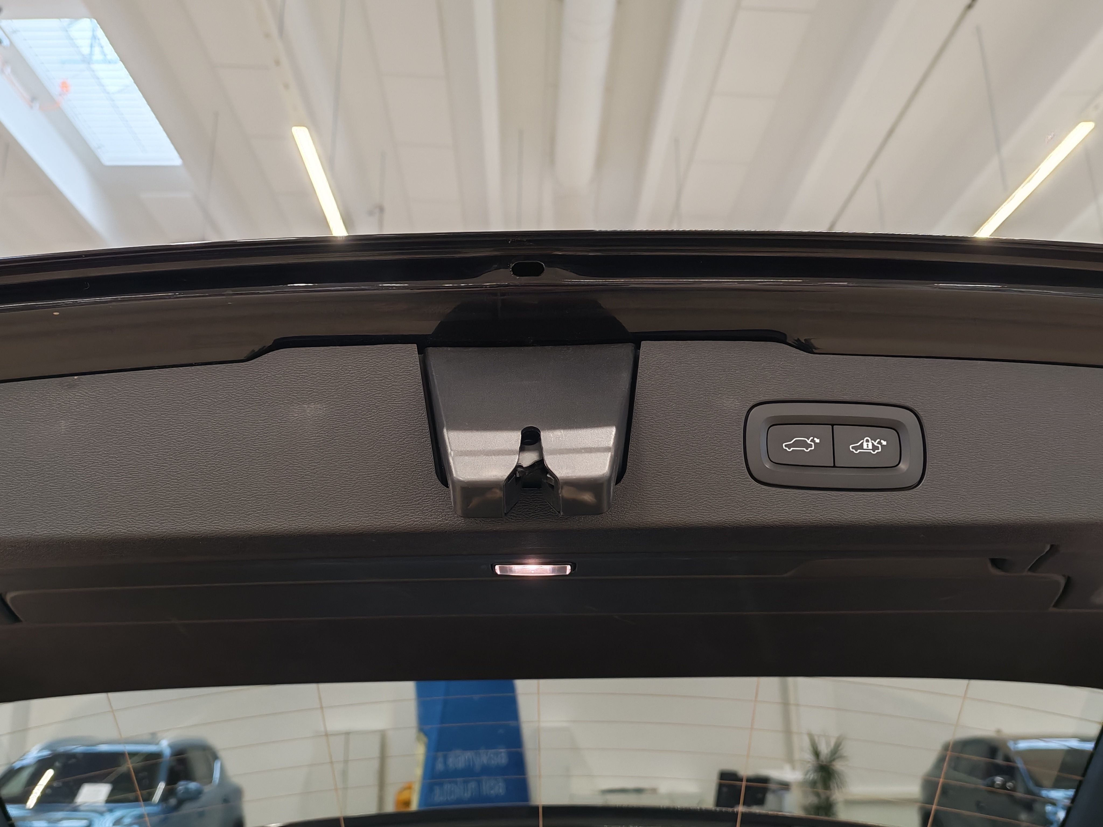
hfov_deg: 54.0
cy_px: 414
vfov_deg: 41.8
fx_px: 1083
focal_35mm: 34
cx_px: 552
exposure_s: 1/100
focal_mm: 6.12
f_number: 1.9
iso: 236
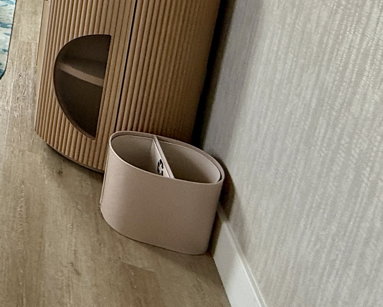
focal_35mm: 44
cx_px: -184
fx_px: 499
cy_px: -74
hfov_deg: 28.4
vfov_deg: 28.9
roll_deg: +0.3
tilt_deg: -14.6
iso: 64
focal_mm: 2.22
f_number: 2.2
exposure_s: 1/126
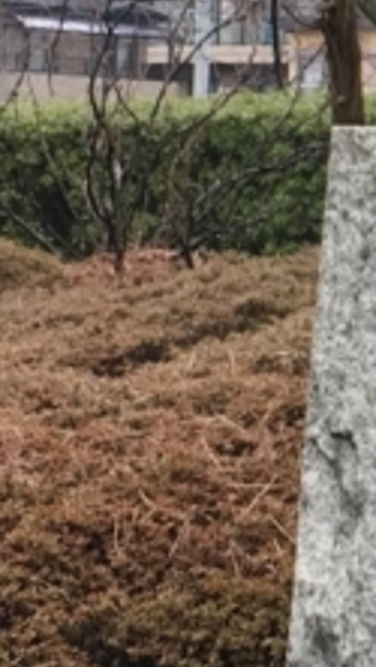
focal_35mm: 146
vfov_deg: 14.6
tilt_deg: +2.9
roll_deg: -0.4
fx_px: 2586
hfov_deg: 8.0
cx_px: 707
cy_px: 66
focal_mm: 4.15
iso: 32
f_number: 2.2
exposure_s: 1/120
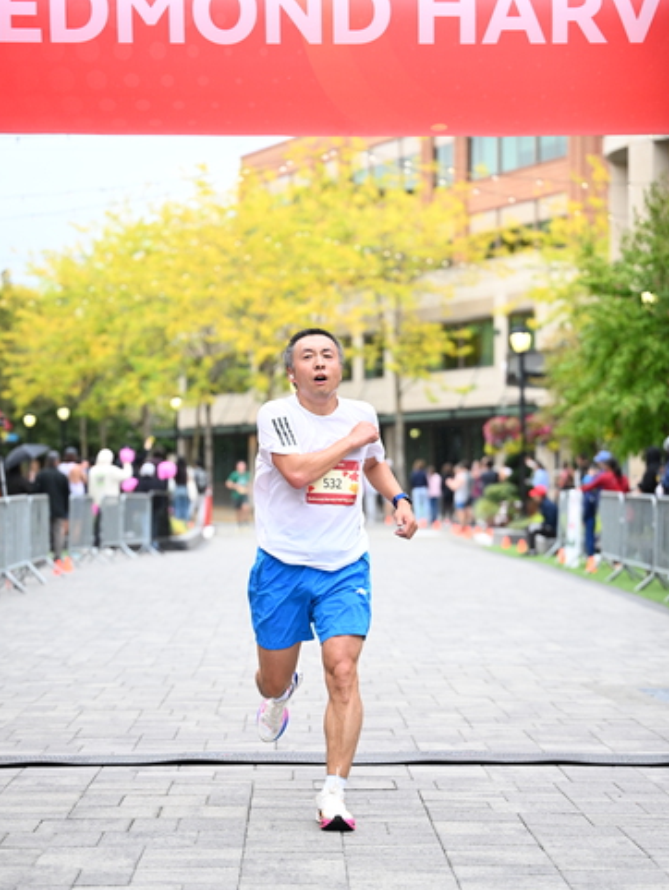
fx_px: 2343
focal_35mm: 91
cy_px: 476
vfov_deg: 21.5
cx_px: 334
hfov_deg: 16.3
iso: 1250
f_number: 2.8
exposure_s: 1/1600
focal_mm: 83
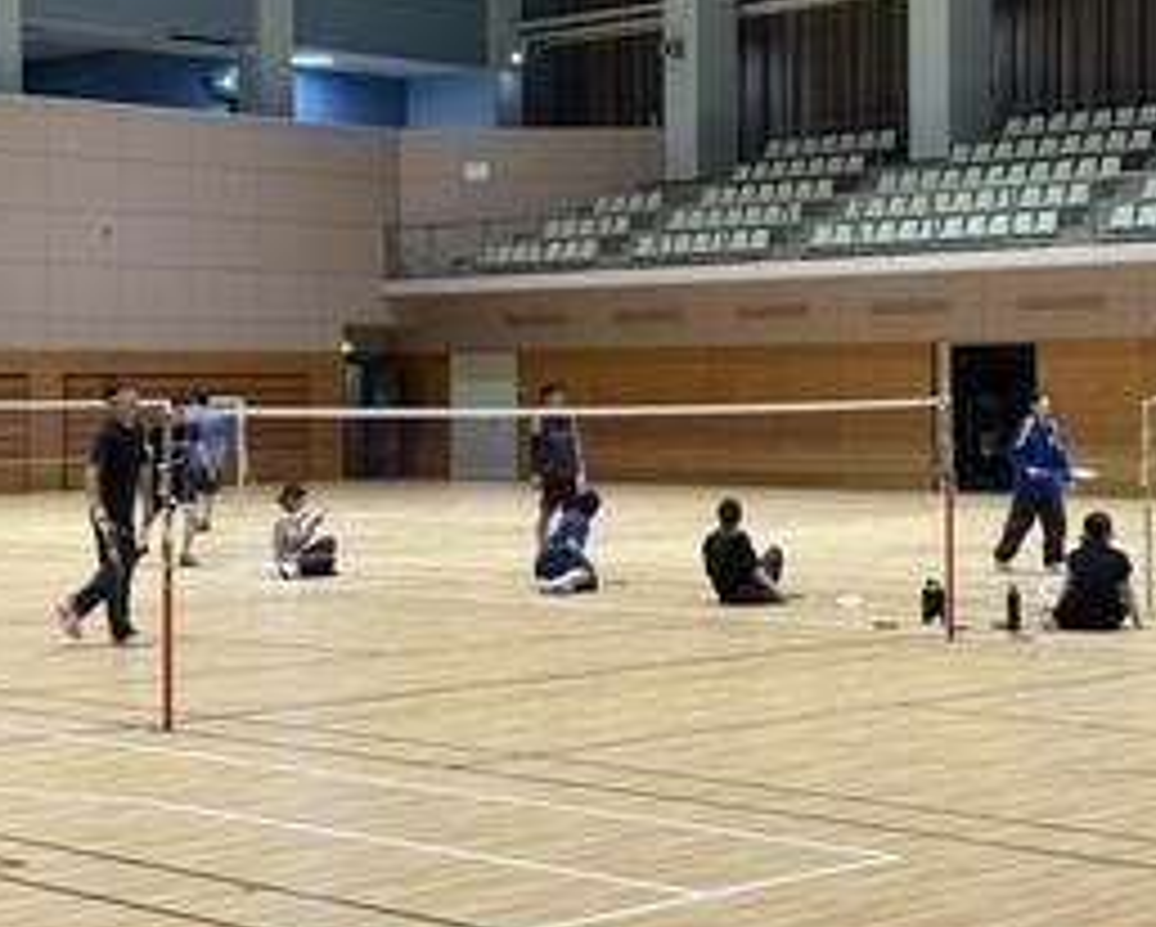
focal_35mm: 79
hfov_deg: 24.1
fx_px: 2705
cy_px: 297
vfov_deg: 19.4
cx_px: 657
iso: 125
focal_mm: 5.96
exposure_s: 1/50
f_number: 1.6
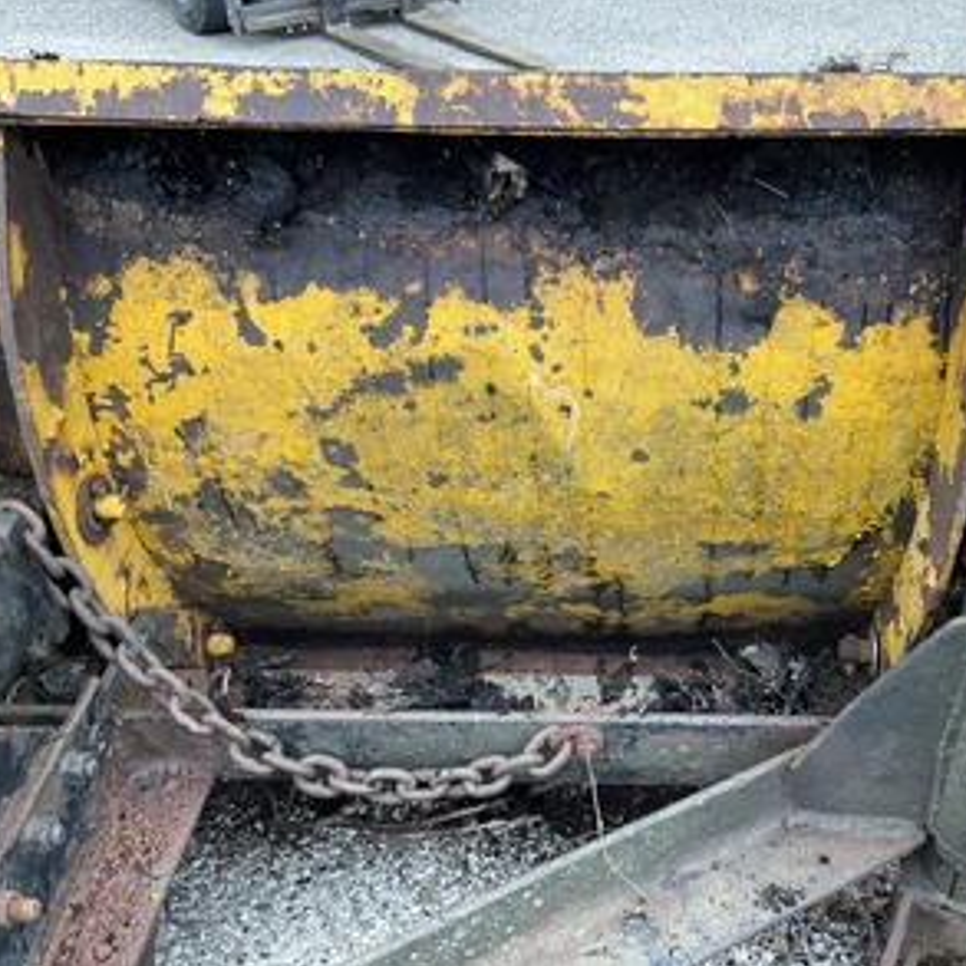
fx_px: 1105
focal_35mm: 35
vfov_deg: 47.2
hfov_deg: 46.7
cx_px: 623
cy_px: 478
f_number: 1.8
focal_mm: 3
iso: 32
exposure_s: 1/122
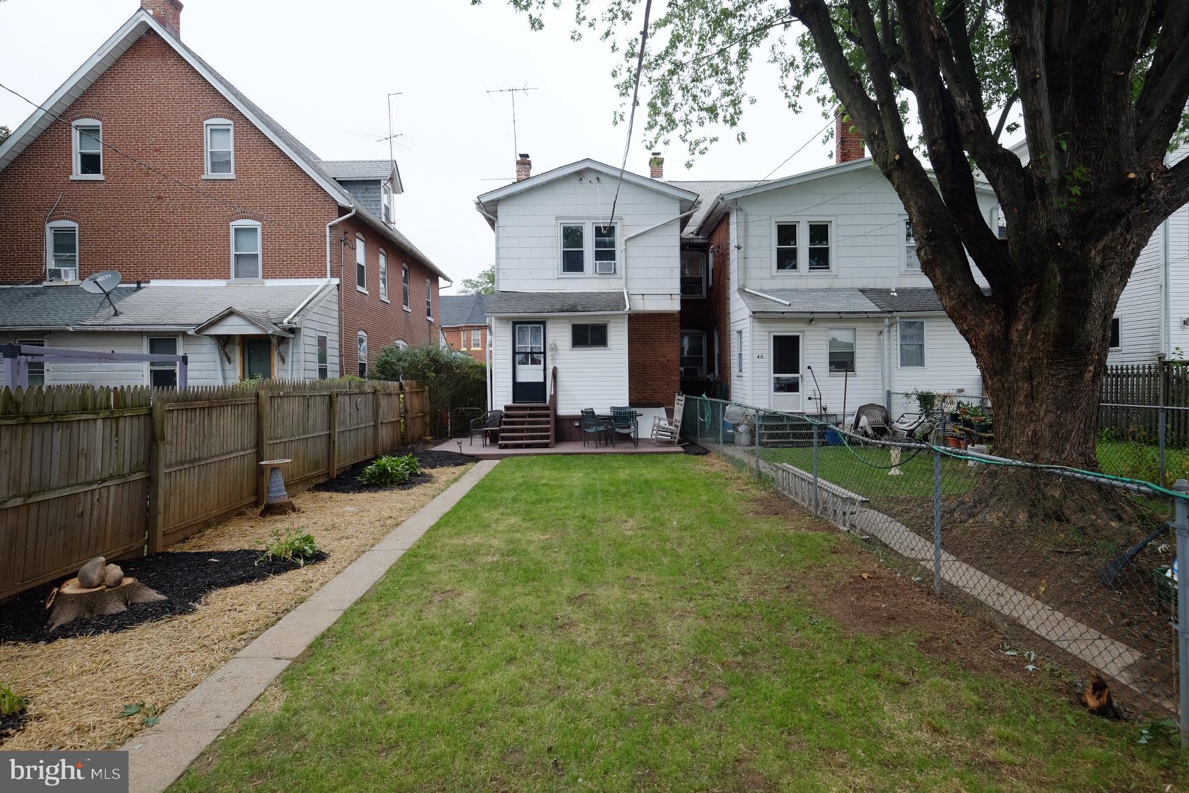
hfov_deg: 84.0
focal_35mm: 20
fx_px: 661
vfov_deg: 61.9
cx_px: 594
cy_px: 396
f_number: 6.4
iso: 400
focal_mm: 13.2
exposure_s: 1/160
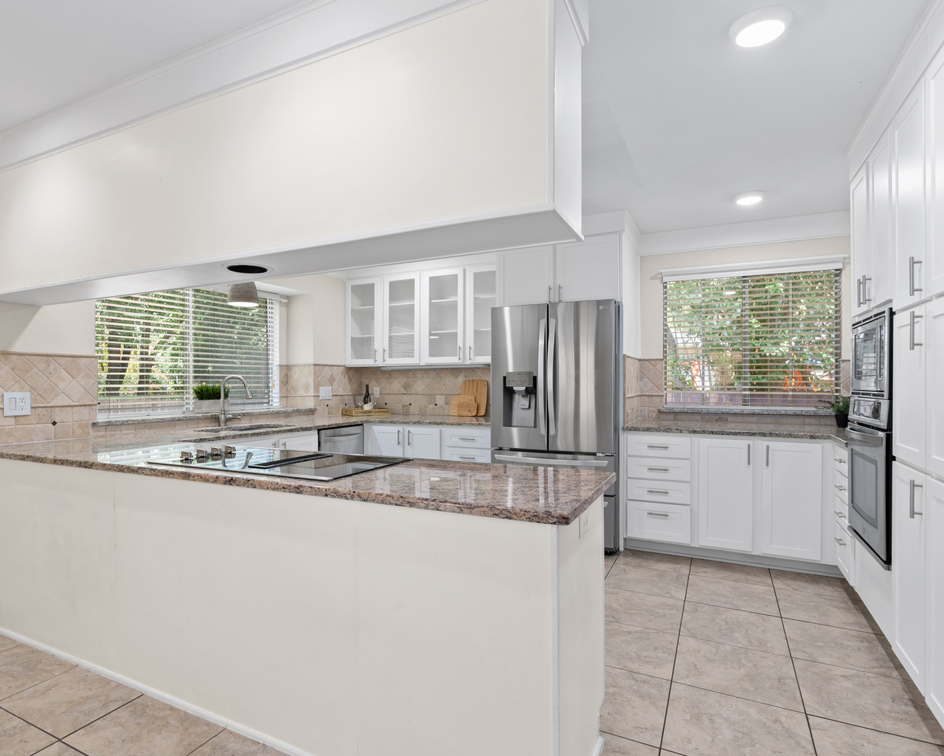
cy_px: 393
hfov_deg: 83.1
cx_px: 431
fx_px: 531
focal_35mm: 19
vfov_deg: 70.8
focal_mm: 16
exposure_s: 1/5
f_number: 7.1
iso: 320
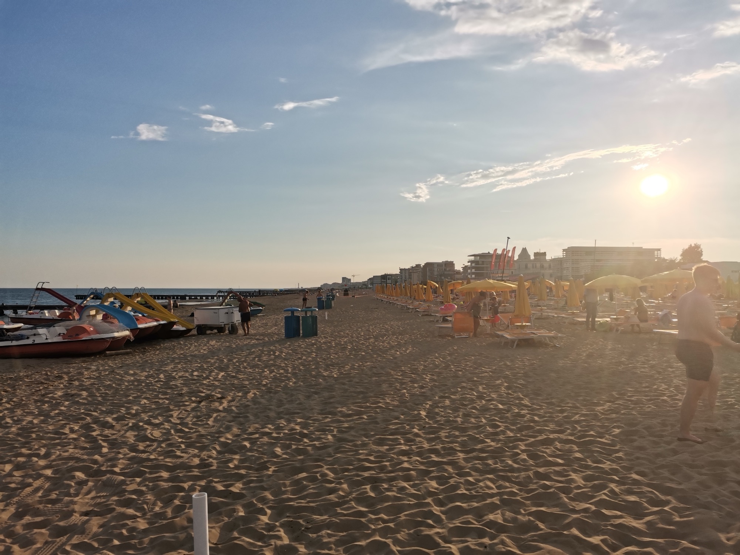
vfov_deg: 53.1
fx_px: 556
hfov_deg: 67.3
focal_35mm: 26
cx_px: 370
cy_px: 278
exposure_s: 1/8850
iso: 50
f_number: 1.8
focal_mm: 4.75
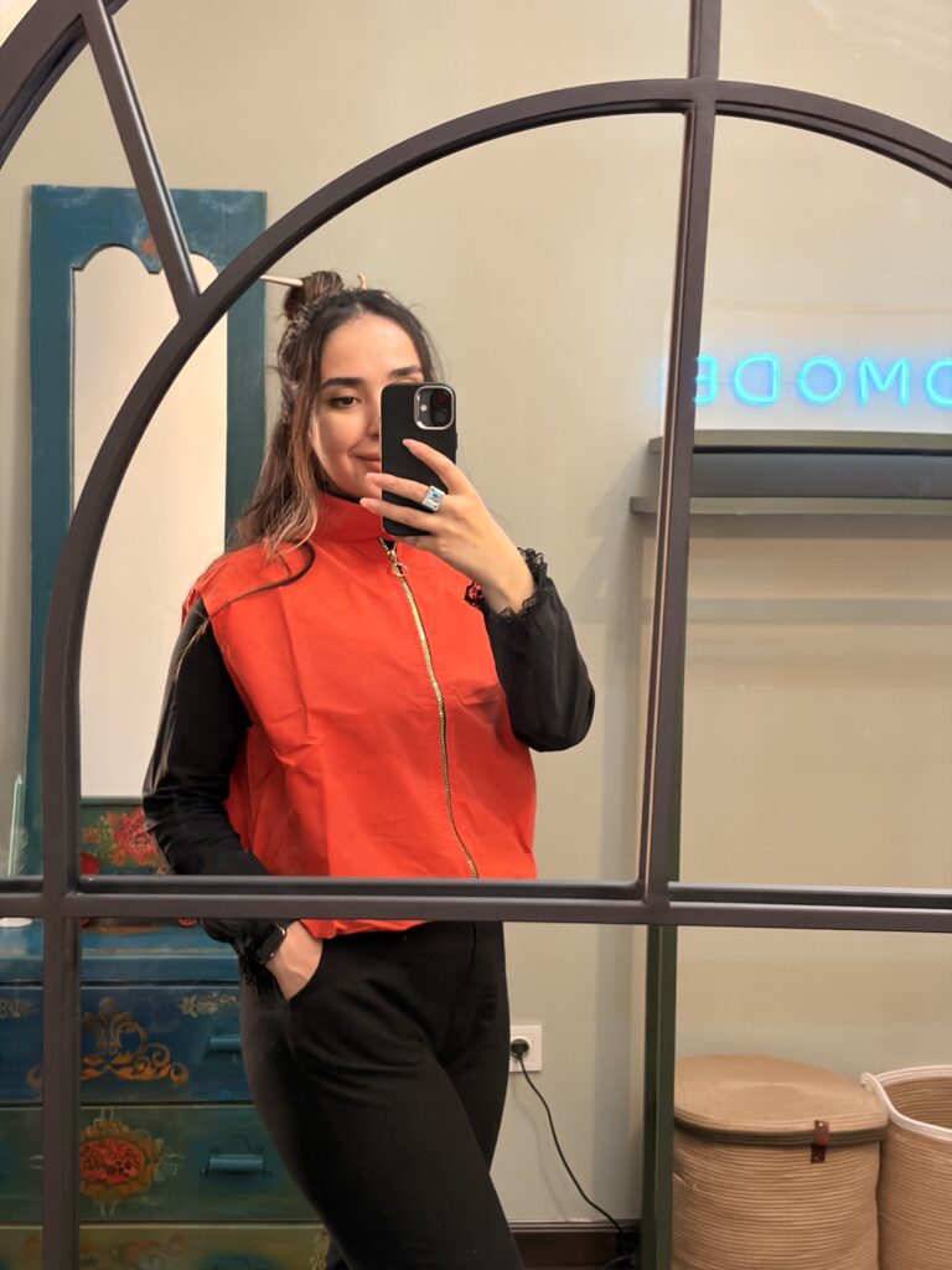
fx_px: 1907
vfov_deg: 36.8
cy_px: 635
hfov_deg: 28.0
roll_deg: -0.3
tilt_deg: -8.2
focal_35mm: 52
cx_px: 476
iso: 125
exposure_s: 1/33
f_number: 1.6
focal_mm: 5.96
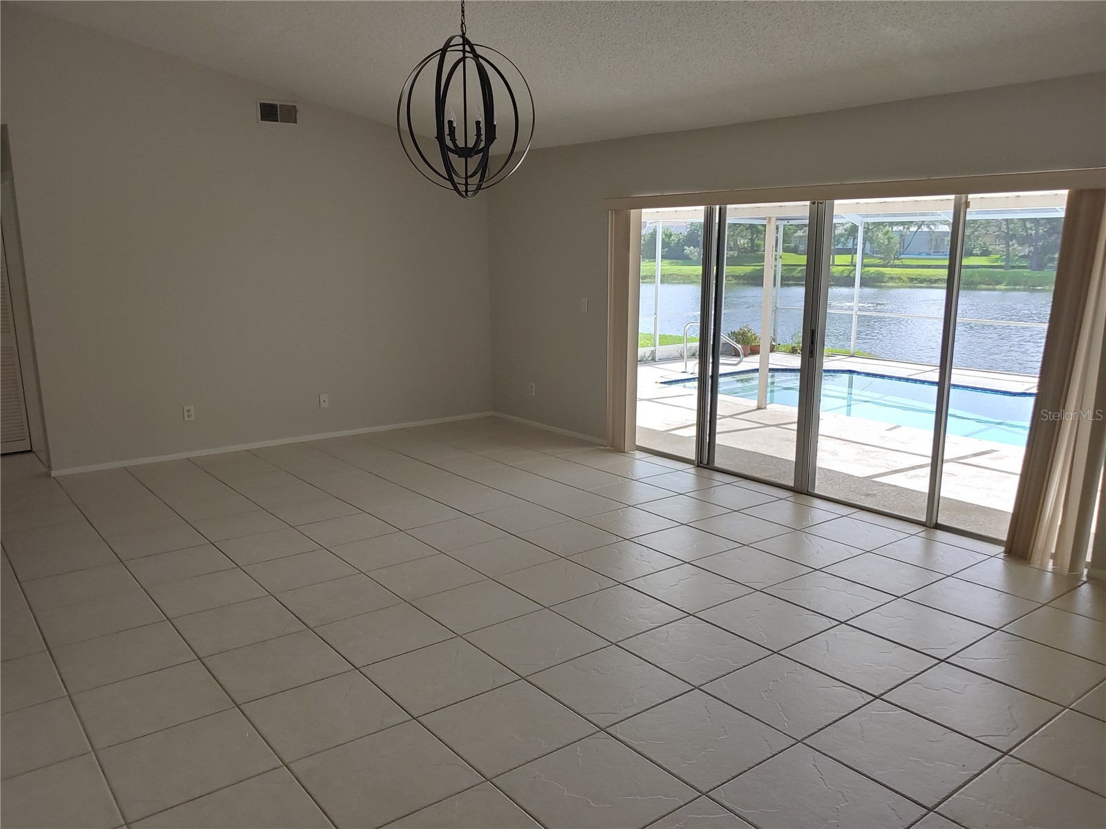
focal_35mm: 25
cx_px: 553
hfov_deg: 69.4
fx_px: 799
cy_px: 414
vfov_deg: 54.9
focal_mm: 4.23
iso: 50
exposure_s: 1/420
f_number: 1.5
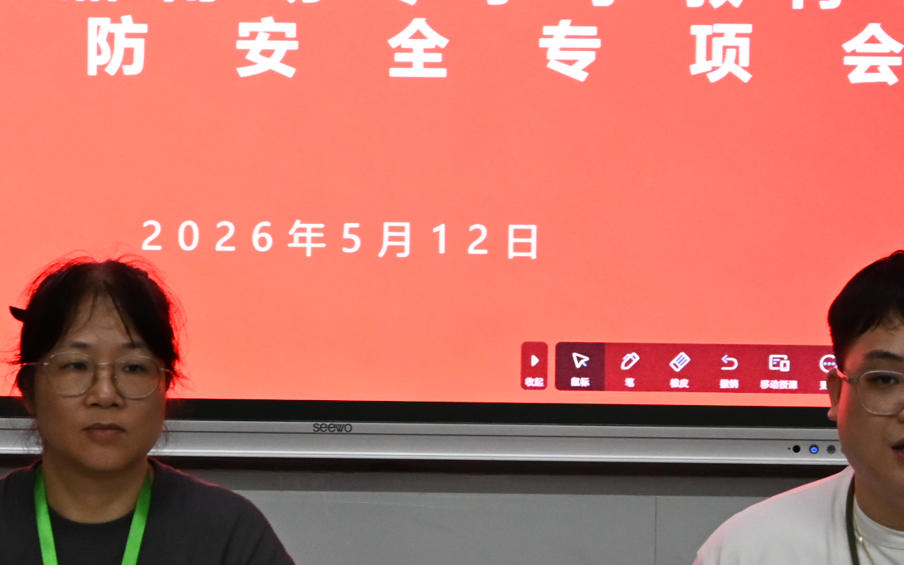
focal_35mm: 226
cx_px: 223
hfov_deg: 9.3
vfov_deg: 5.8
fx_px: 5569
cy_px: 225
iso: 4000
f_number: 6.3
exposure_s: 1/50
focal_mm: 82
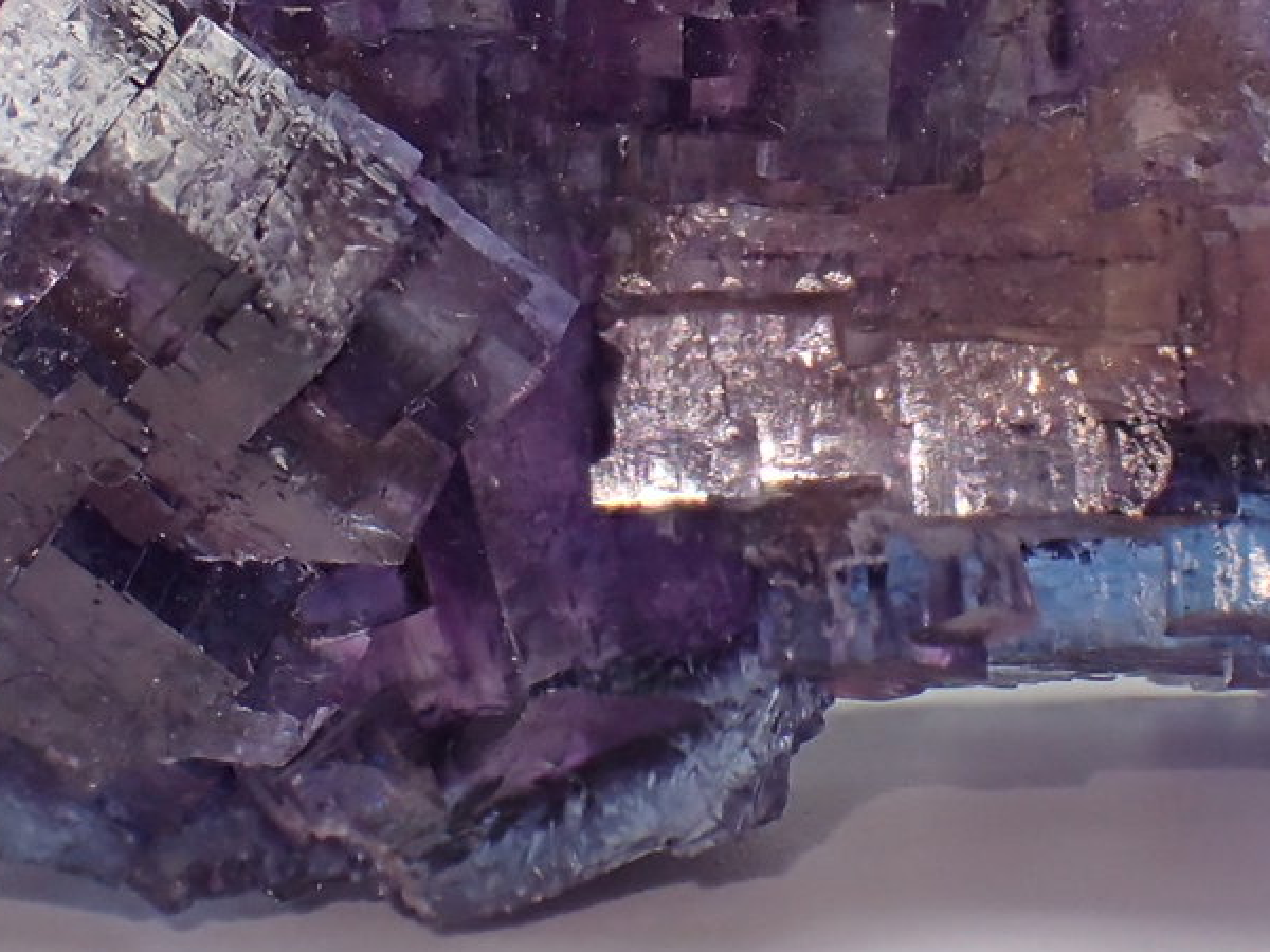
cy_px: -34
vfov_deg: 17.9
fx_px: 2935
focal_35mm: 80
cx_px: 682
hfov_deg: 24.4
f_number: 3.2
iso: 125
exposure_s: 1/125
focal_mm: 5.5
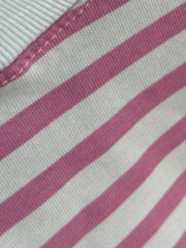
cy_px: -84
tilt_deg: -39.2
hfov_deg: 11.1
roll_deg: +25.1
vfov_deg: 14.5
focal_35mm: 130
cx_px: 248
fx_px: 931
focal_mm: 6.76
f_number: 1.78
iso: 64
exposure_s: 1/641
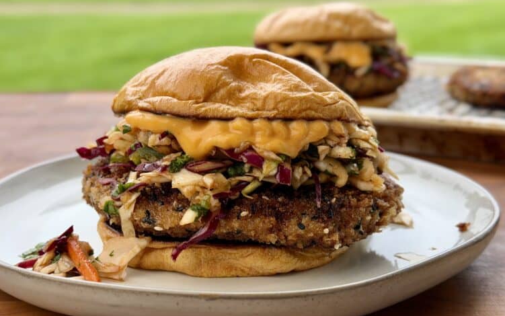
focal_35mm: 52
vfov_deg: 24.9
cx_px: 247
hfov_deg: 38.9
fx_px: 716
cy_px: 156
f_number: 1.78
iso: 64
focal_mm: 6.76
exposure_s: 1/885
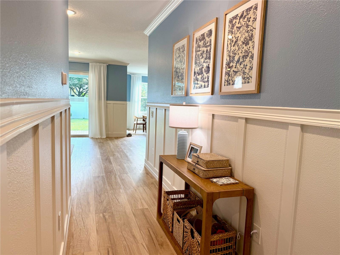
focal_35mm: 24
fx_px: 236
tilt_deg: -5.7
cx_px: 170
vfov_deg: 56.8
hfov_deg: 71.6
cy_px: 128
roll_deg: -2.4
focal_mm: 6.76
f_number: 1.78
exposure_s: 1/136
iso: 100
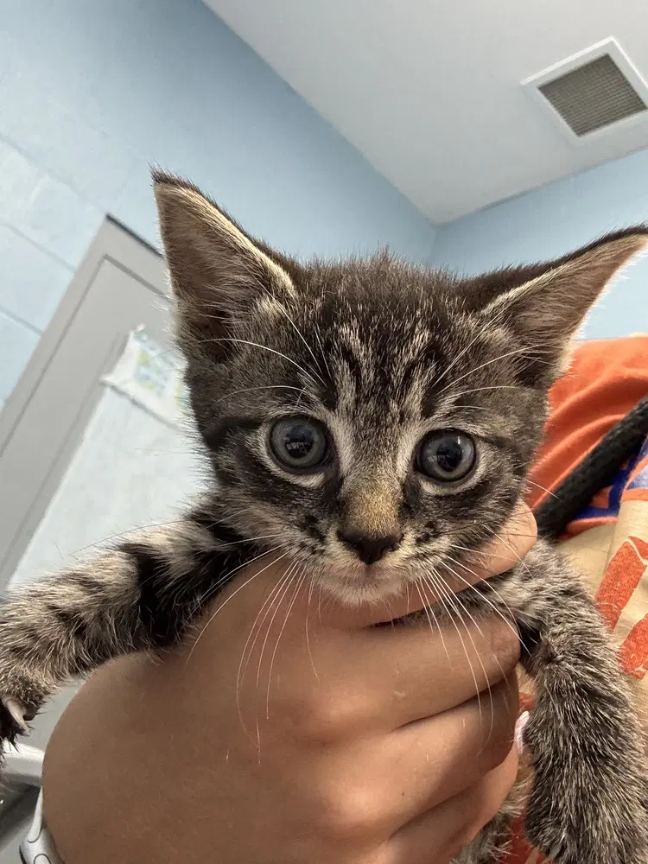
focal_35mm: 30
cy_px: 432
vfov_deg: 60.0
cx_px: 324
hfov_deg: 46.8
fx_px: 749
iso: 160
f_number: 1.9
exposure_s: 1/60
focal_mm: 2.69
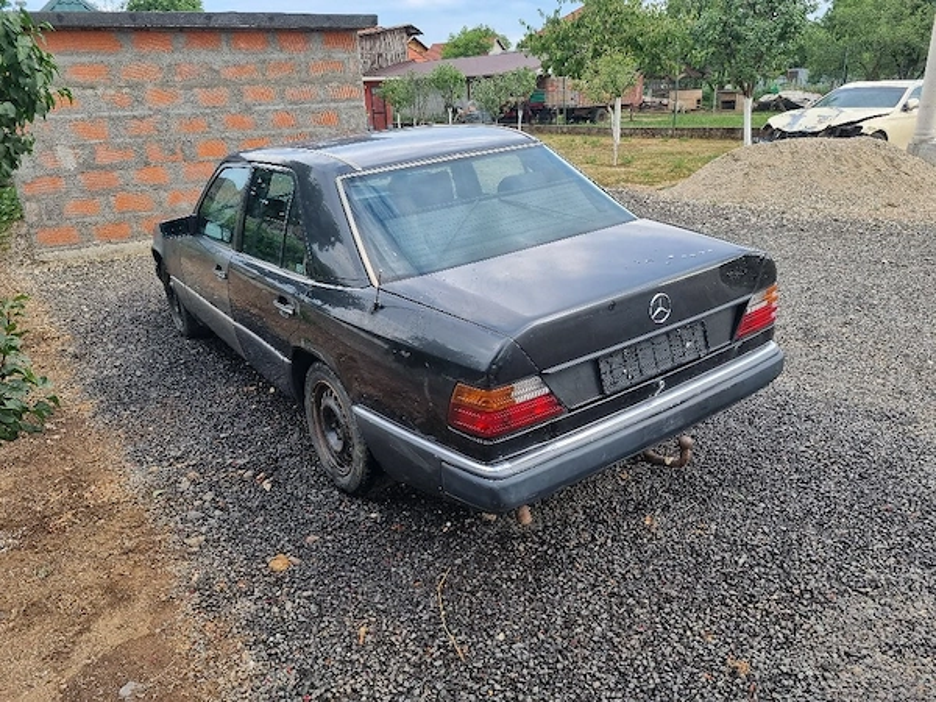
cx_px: 468
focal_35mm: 26
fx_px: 703
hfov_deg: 67.3
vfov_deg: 53.1
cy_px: 351
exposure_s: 1/294
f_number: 1.8
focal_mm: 5.4
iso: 50
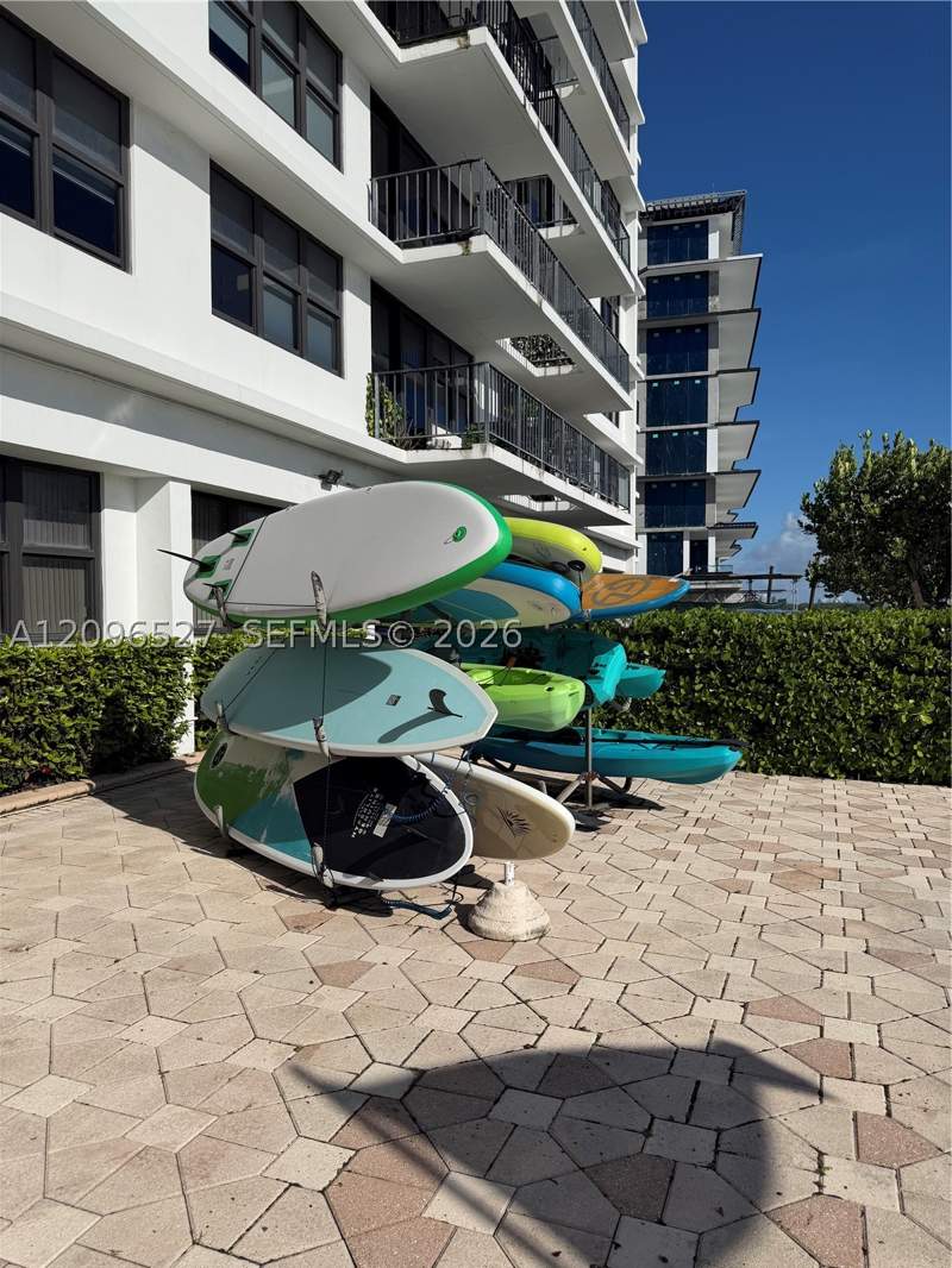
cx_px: 476
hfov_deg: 56.8
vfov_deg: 71.6
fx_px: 880
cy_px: 634
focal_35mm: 24
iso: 80
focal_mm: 6.76
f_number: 1.78
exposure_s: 1/14286
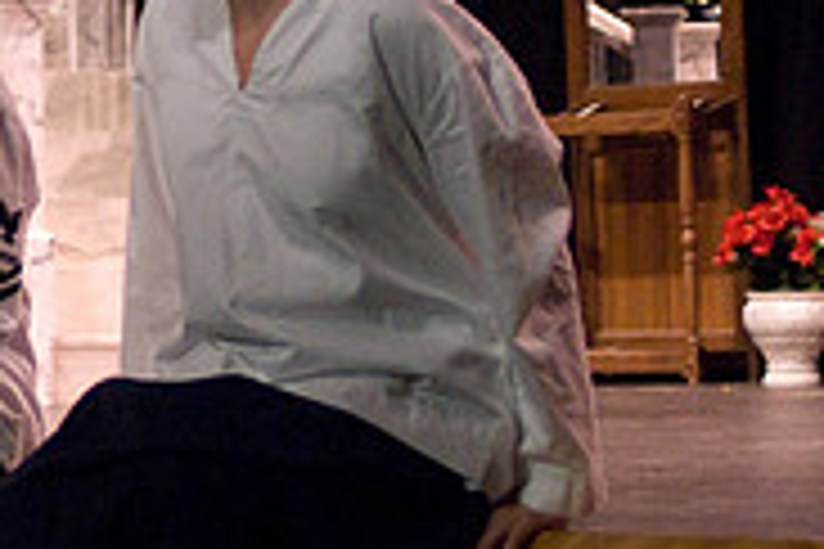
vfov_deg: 7.5
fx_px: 4143
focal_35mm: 181
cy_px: -45
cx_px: -392
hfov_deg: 11.0
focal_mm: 38
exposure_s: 1/160
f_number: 2.8
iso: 1600
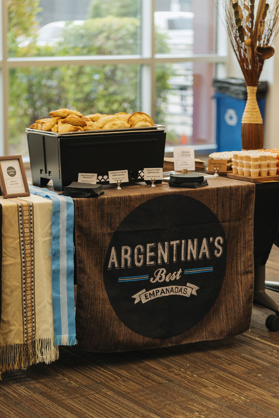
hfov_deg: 13.8
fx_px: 1151
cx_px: 140
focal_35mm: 99
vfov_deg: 20.6
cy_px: 209
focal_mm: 99
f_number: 2.8
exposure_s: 1/200
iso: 1250
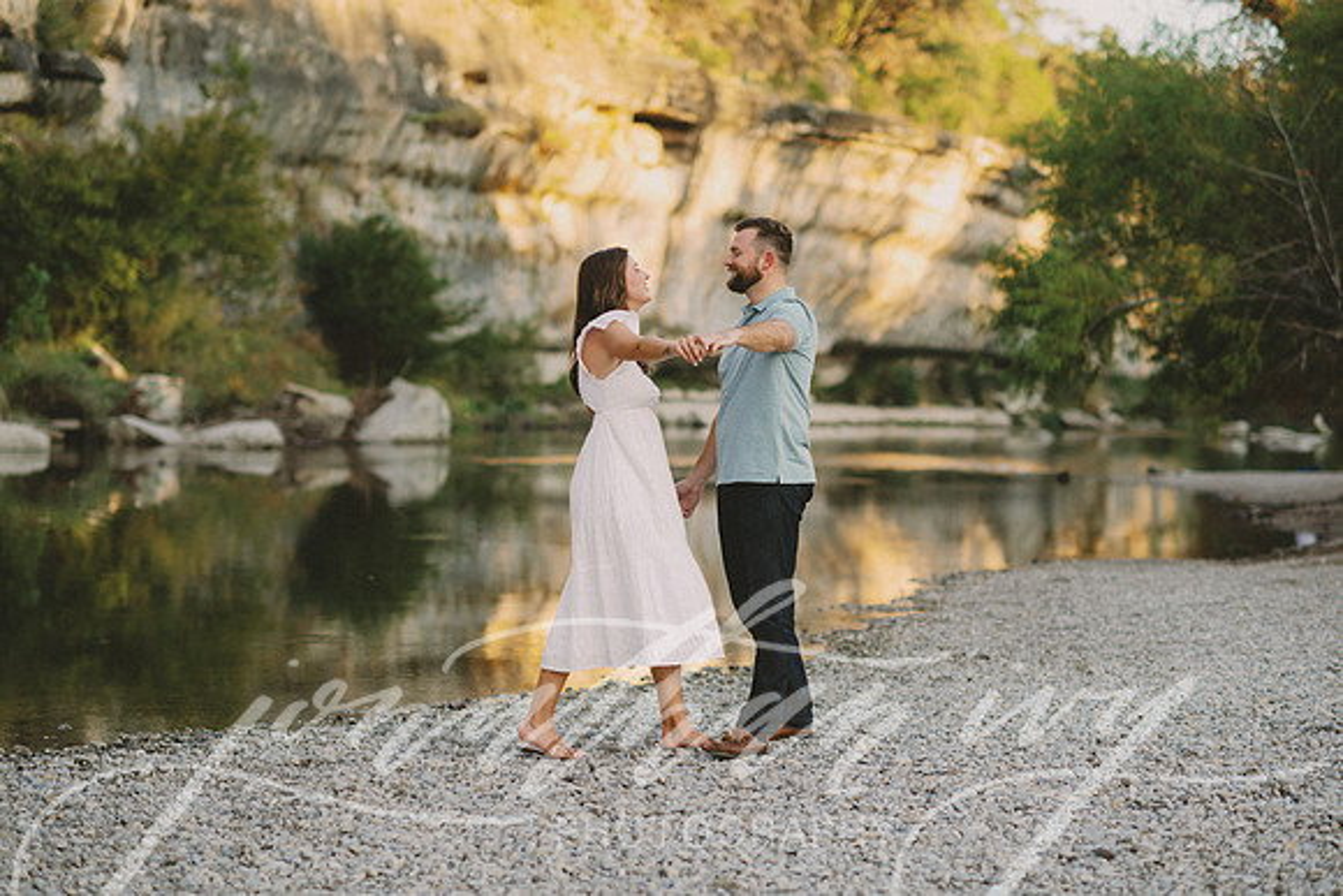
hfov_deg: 23.9
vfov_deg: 16.1
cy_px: 448
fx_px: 3172
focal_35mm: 85
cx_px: 672
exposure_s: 1/800
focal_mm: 85
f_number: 2.5
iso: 125
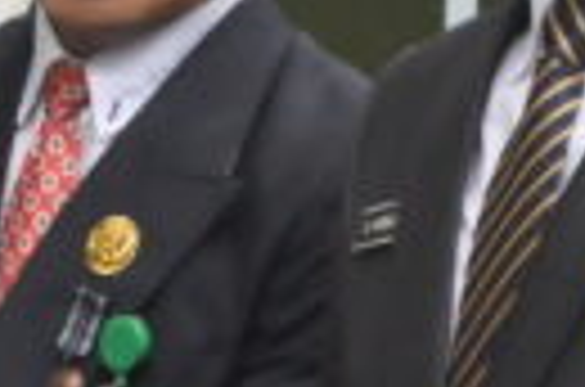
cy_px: -117
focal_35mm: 231
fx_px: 3745
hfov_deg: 8.8
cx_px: -153
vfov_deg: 5.9
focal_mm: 26
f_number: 11
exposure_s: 1/500
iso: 2500
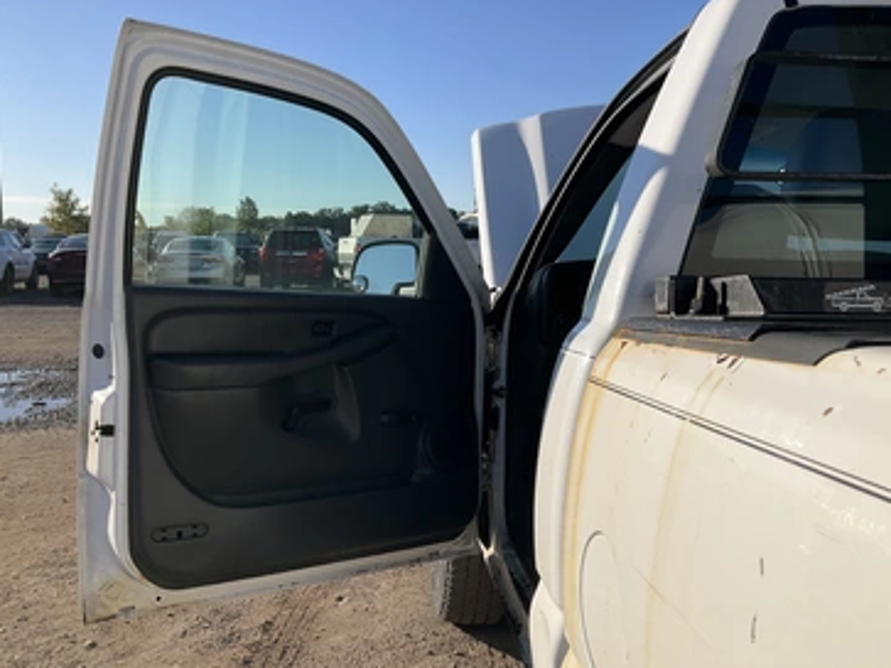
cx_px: 439
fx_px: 823
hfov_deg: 56.8
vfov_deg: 44.1
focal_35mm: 32
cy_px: 324
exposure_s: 1/2427
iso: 25
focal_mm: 3
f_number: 1.8
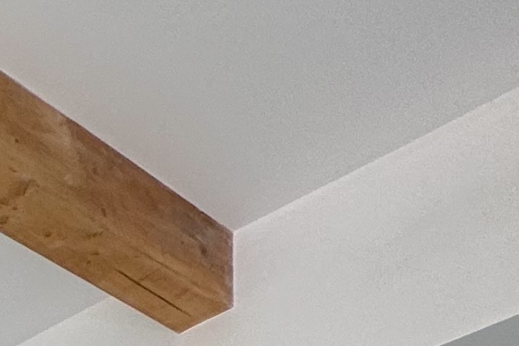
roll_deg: +1.2
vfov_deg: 10.2
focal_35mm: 85
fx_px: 1225
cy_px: 1107
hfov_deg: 16.5
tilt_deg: -2.0
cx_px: -587
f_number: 2.2
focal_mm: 2.22
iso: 40
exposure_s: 1/100
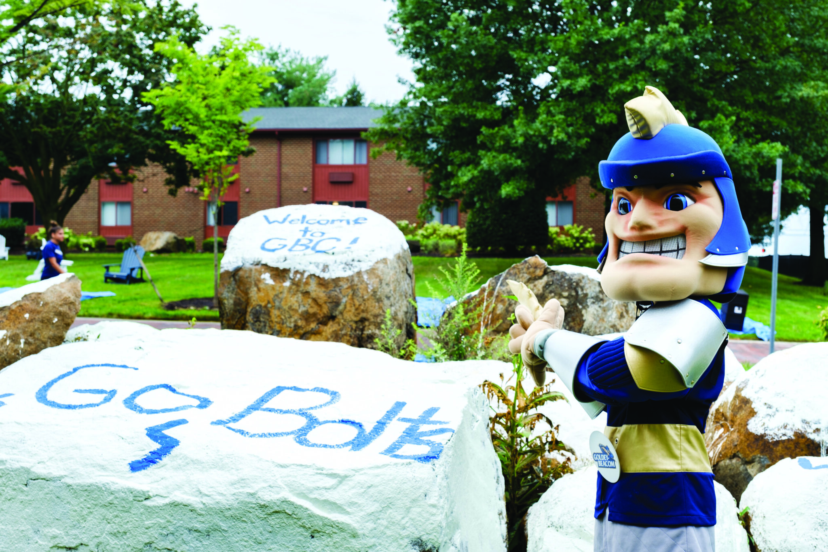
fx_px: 1104
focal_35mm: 48
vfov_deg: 28.1
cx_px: 414
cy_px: 276
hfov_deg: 41.1
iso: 160
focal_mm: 32.1
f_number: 5.6
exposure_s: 1/110
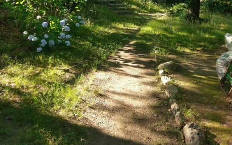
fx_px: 234
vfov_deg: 32.8
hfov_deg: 52.8
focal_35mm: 37
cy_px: 17
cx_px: 116
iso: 100
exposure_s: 1/206
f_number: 1.8
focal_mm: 4.58
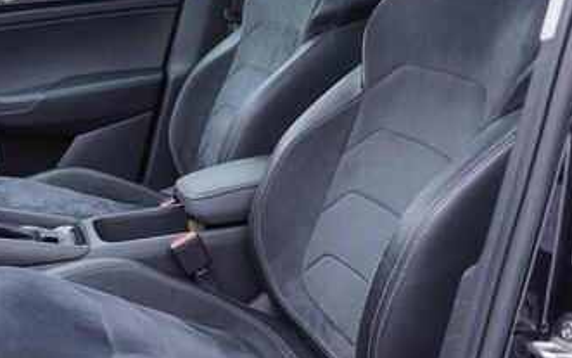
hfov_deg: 32.5
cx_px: 107
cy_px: 129
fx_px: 951
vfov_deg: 21.2
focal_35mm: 61
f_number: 2.8
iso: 200
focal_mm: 24
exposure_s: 1/40
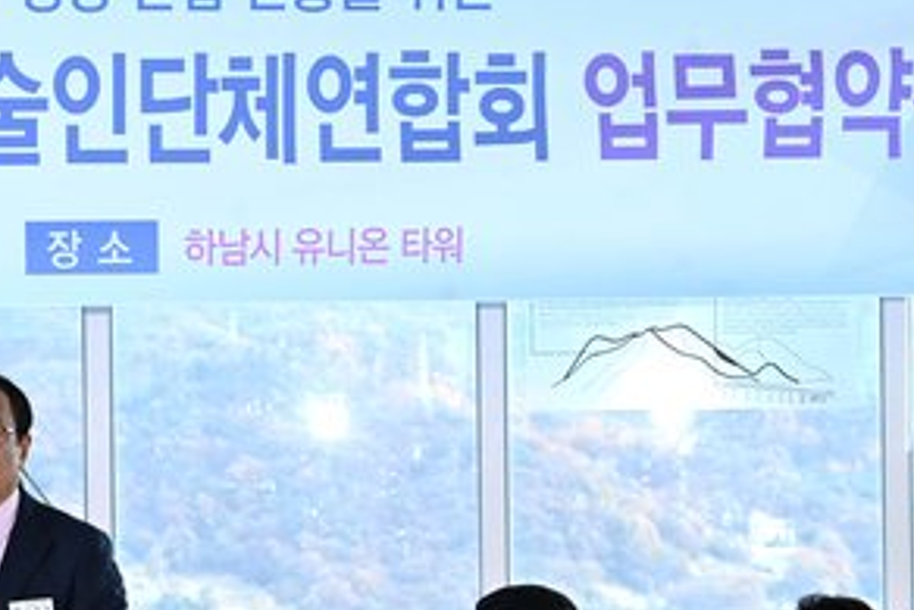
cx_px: -56
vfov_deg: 8.2
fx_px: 4267
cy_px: 452
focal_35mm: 168
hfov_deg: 12.1
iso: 800
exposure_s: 1/200
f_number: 6.3
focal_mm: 70
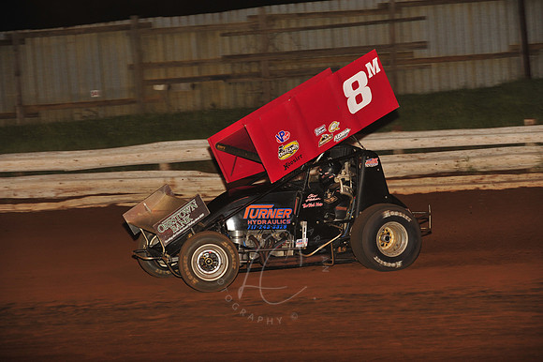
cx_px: 272
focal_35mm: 135
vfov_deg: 10.1
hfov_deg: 15.2
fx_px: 2035
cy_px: 181
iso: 800
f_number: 6.3
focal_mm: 135
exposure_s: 1/320
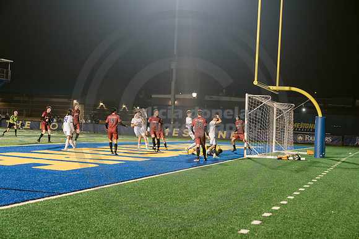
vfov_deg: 19.5
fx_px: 698
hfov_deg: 28.8
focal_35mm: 70
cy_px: 120
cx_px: 180
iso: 2500
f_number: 4.5
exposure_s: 1/200
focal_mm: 70
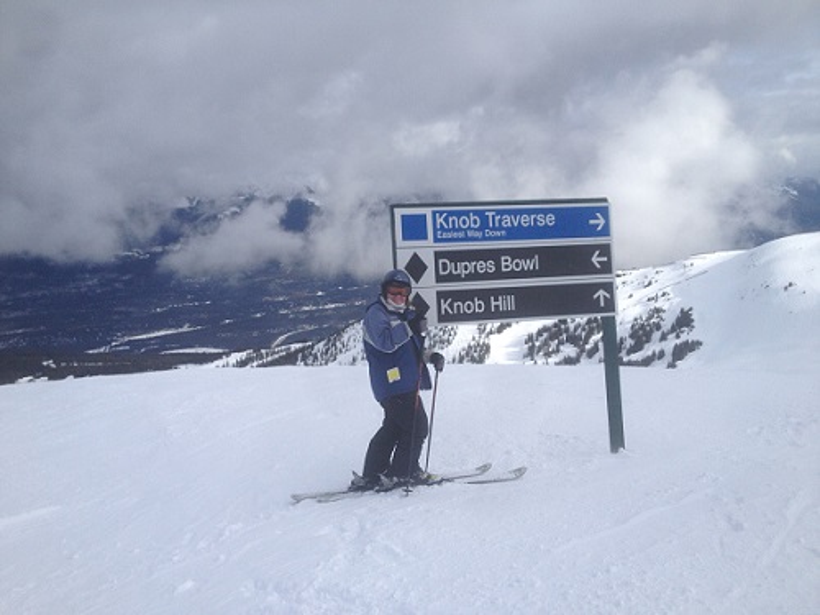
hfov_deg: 52.6
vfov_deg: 40.7
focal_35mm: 35
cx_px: 410
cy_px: 308
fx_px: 829
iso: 50
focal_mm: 4.28
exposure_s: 1/2762
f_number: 2.4
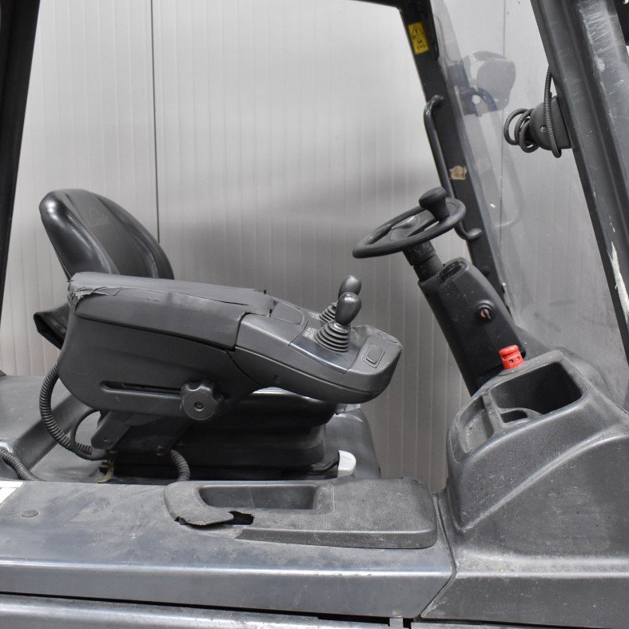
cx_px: 303
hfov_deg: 47.2
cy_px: 313
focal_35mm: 35
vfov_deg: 47.2
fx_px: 720
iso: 1600
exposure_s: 1/20
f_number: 4.5
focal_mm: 18
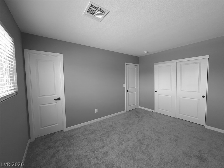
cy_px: 84
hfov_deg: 102.1
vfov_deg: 85.7
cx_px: 112
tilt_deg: -2.8
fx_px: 91
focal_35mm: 14
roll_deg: +1.2
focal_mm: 2.22
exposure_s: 1/71
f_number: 2.2
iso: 100
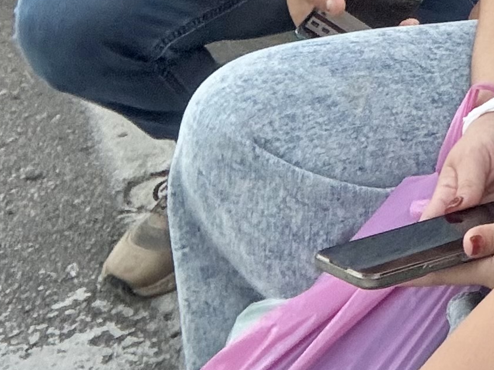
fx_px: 1570
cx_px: 994
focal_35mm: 110
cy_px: -220
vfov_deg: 12.6
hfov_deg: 14.7
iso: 125
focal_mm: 2.69
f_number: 1.9
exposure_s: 1/60
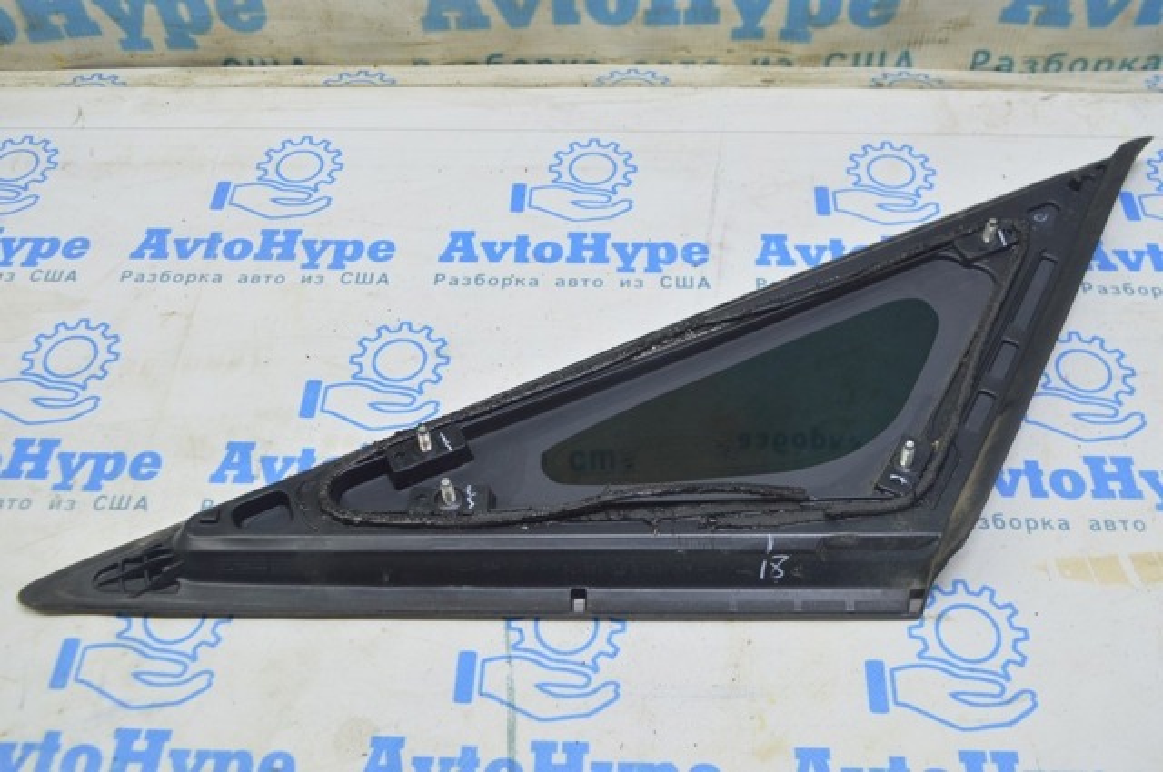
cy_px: 386
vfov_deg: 36.8
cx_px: 582
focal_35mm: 36
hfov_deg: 53.2
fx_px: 1162
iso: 400
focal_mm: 24
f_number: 5.6
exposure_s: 1/20
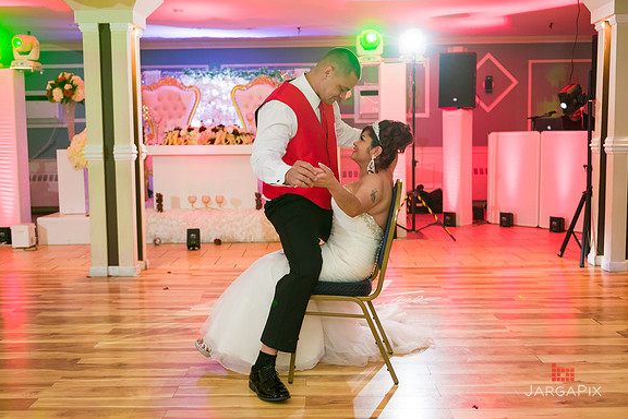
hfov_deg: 53.1
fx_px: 628
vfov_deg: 36.9
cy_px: 196
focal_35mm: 36
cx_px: 313
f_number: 3.2
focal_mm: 32
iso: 1000
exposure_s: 1/125
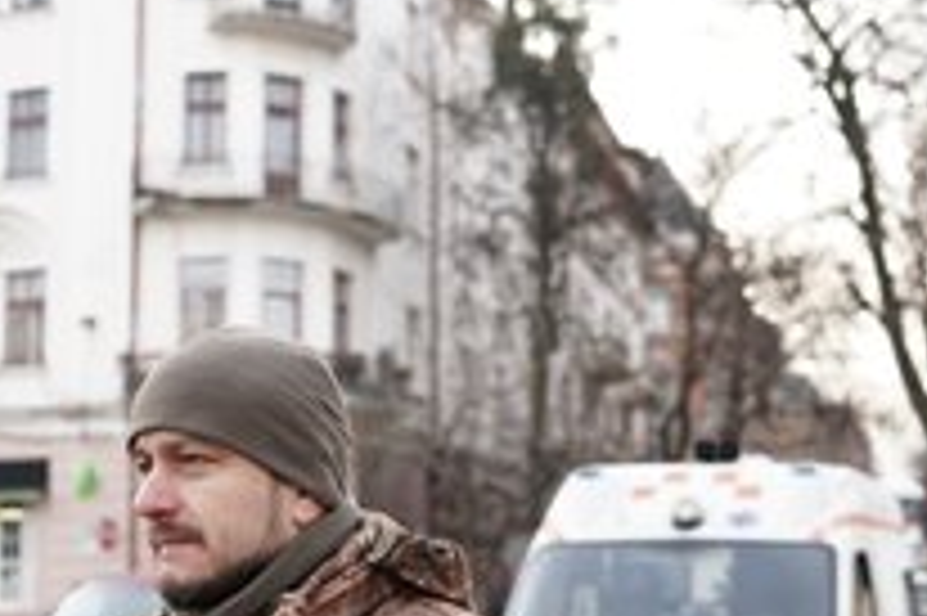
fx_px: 1750
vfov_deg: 19.7
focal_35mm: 68
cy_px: 526
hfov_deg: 29.6
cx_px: 382
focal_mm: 35
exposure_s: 1/200
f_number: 2.8
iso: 160
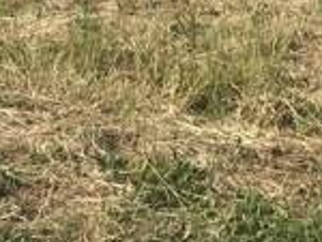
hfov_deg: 13.1
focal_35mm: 149
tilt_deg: -12.6
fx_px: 1388
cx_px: 273
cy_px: -96
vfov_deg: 9.7
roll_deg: +0.9
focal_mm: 3.99
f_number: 1.8
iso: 20
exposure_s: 1/3425
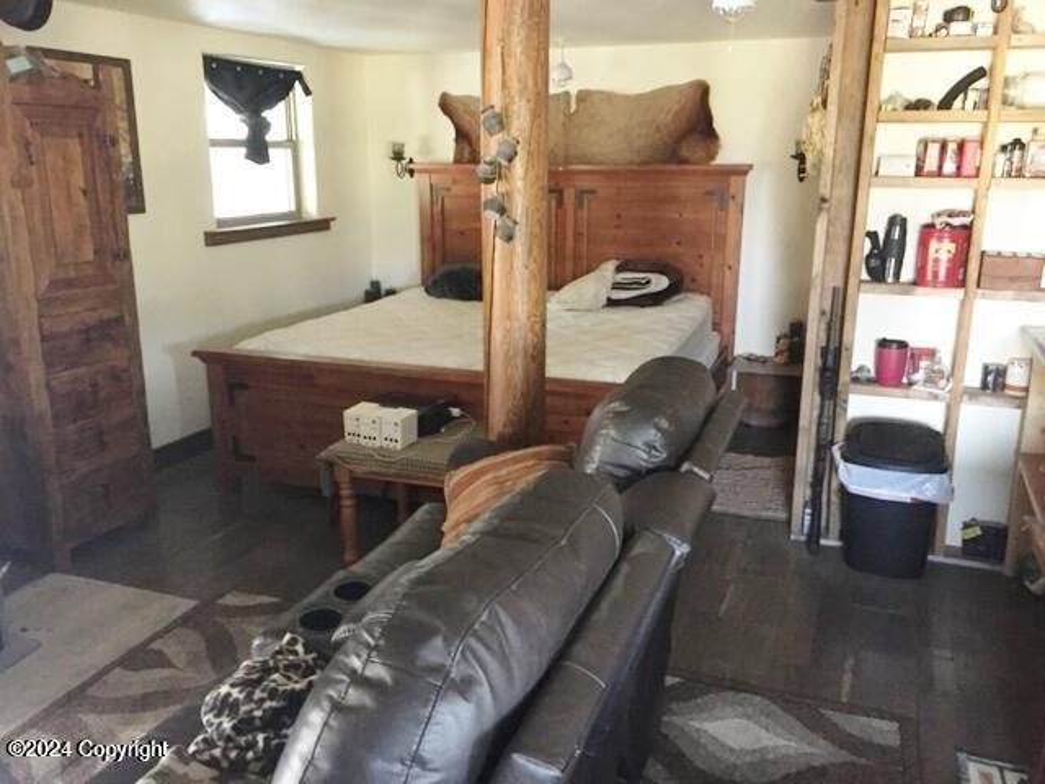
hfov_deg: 61.7
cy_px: 392
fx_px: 875
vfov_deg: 48.2
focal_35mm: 29
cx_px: 522
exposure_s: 1/15
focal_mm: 4.15
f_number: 2.2
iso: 400
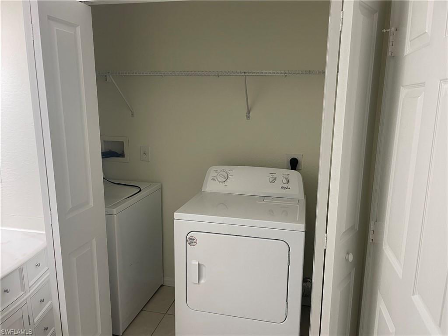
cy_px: 168
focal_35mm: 26
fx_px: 336
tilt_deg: -11.8
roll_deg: -0.3
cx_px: 224
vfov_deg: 53.1
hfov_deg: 67.3
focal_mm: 4.2
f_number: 1.6
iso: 80
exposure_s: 1/60
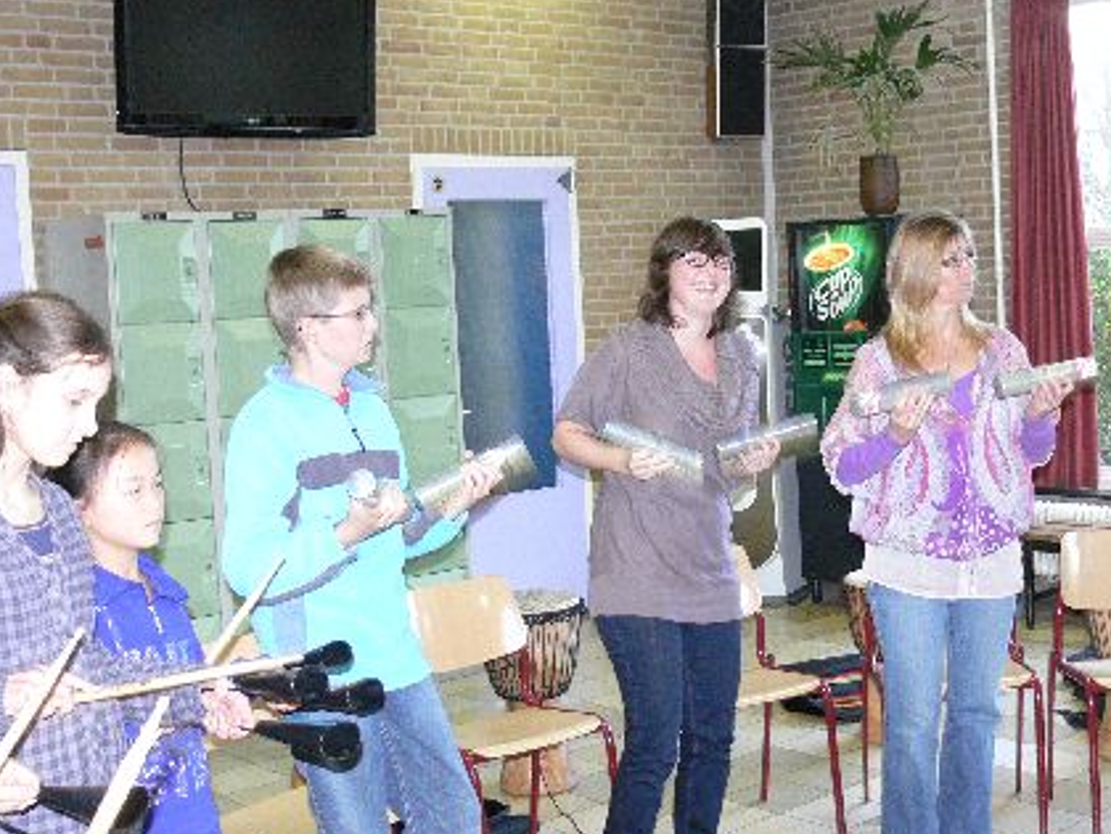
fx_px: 1605
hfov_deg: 37.6
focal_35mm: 50
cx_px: 770
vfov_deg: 29.1
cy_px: 408
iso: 320
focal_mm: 7.4
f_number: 2.8
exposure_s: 1/30
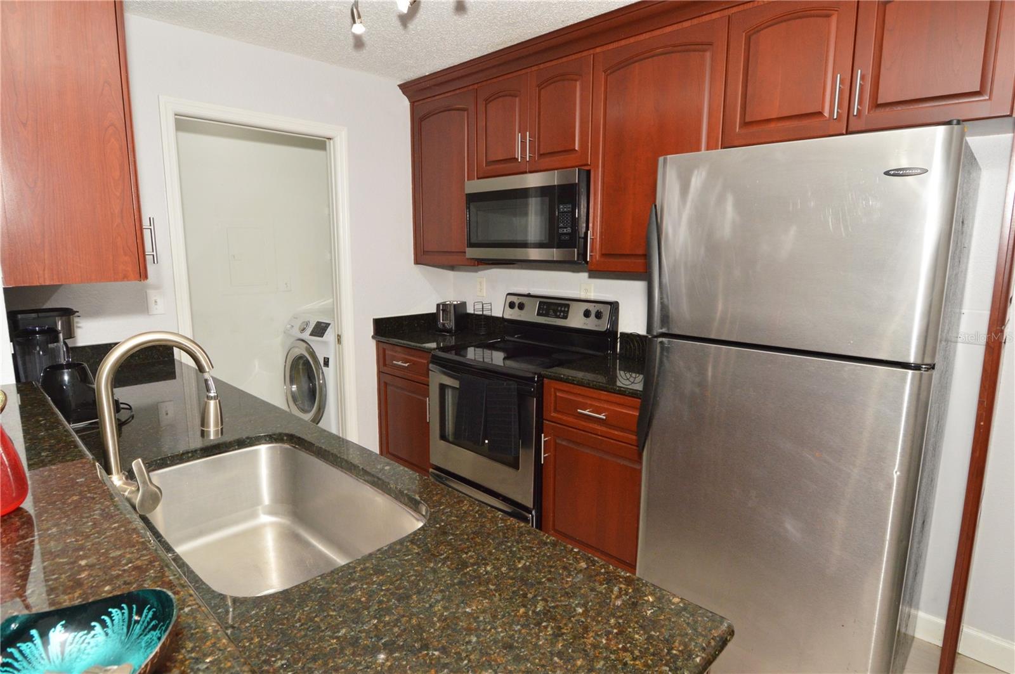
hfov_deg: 90.1
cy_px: 337
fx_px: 507
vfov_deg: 67.3
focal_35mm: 18
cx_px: 508
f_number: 9
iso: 800
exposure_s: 1/60
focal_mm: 12
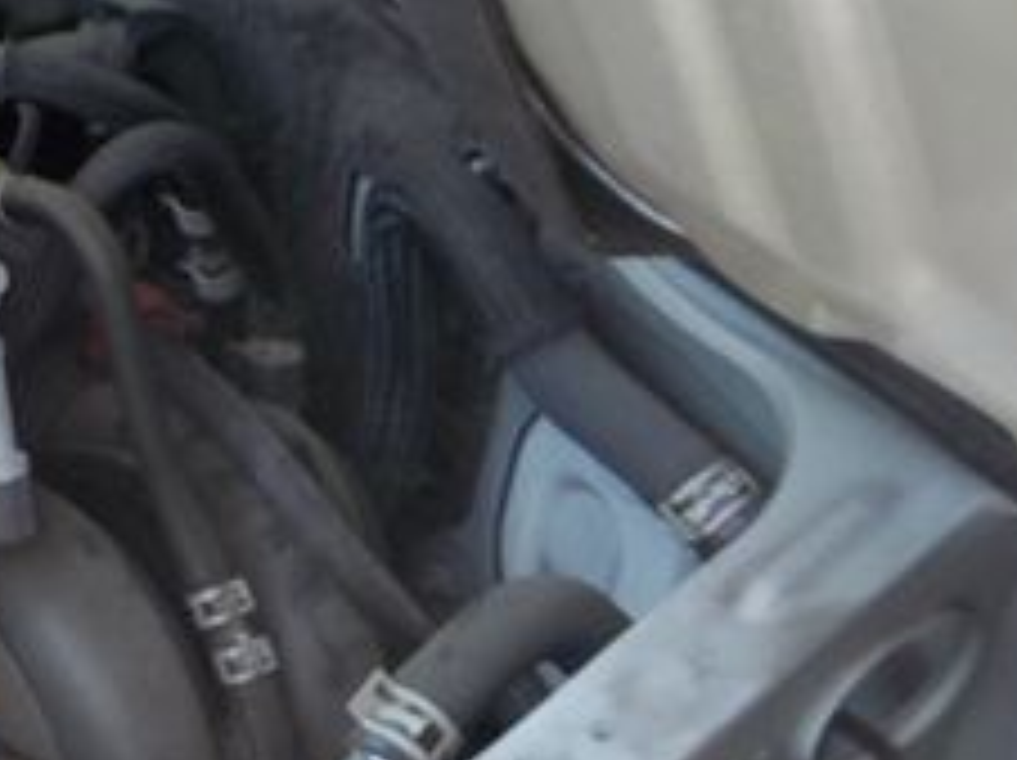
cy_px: 715
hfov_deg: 21.1
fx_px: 2495
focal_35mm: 85
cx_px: -284
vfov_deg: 17.0
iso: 125
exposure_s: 1/50
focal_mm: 4.1
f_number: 3.3
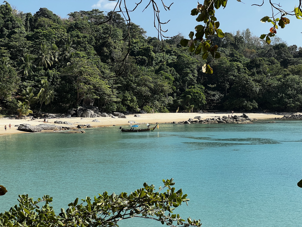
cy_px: 114
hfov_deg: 25.3
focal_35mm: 77
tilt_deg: -0.7
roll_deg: +1.1
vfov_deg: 19.1
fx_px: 672
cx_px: 151
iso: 32
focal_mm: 9
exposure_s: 1/555
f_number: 2.8
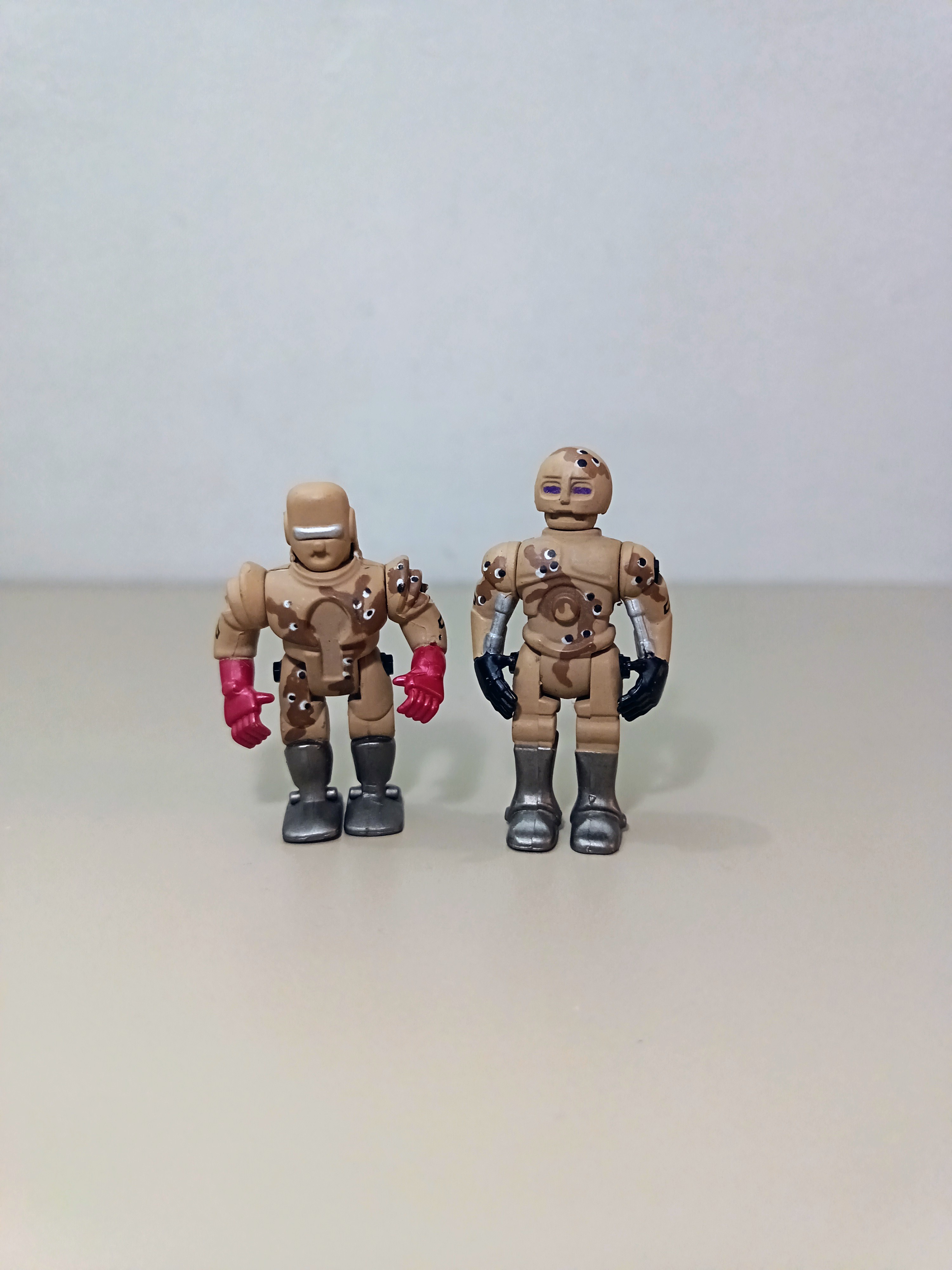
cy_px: 635
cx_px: 476
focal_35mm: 24
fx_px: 880
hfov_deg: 56.8
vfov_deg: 71.6
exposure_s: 1/33.3
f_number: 1.75
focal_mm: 5.25
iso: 2000
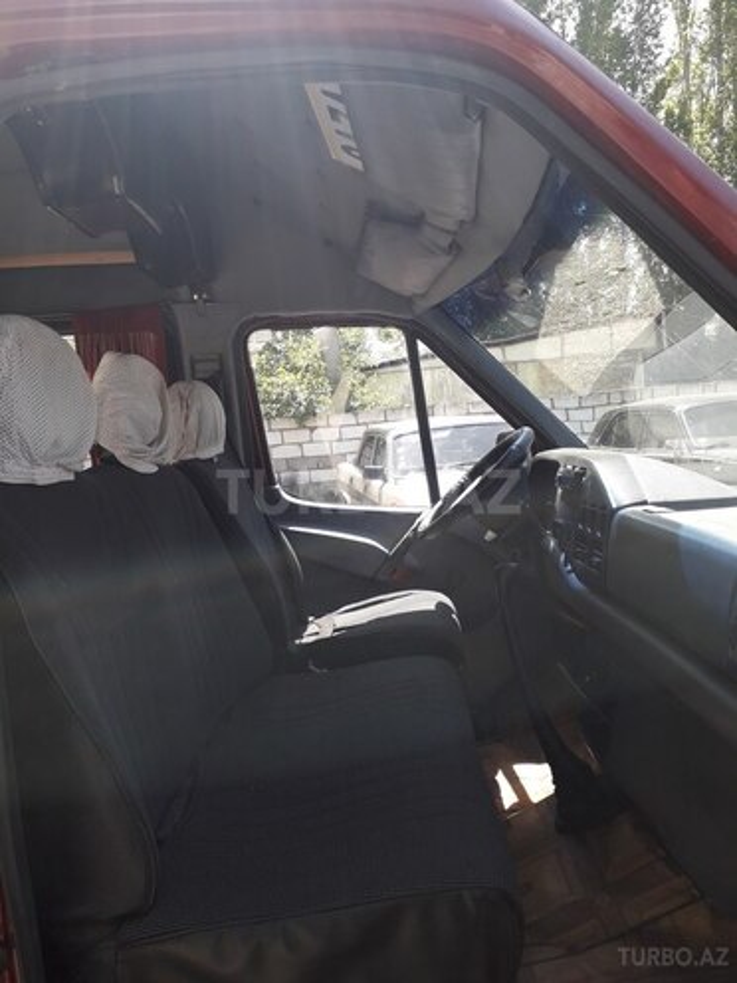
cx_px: 368
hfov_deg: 51.4
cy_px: 492
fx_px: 766
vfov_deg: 65.3
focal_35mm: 27
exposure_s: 1/302
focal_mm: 3.6
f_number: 1.9
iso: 40
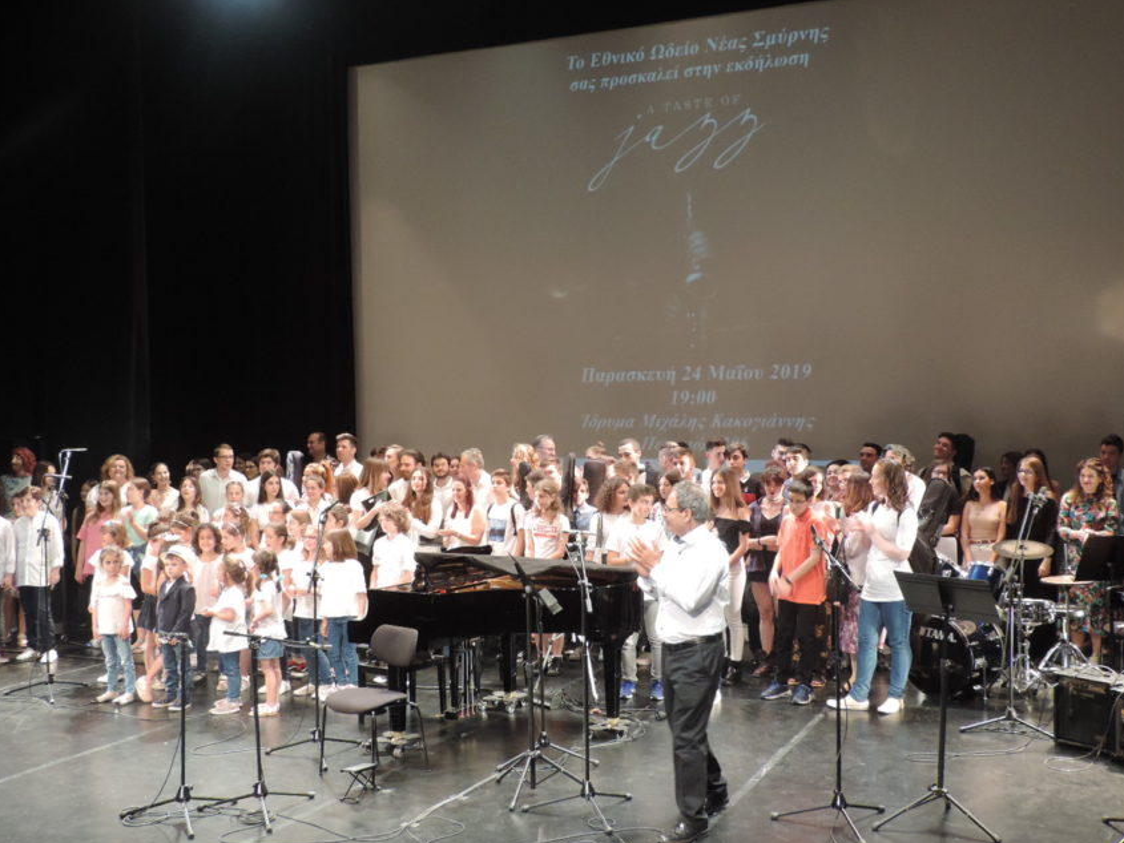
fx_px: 1299
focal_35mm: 40
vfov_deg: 36.0
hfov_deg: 46.8
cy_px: 433
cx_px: 569
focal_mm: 5.8
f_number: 3.2
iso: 400
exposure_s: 1/25
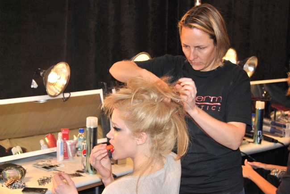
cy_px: 97
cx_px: 145
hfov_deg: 35.0
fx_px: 460
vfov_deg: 23.8
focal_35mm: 57
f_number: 5
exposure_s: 1/60
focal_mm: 38
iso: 200
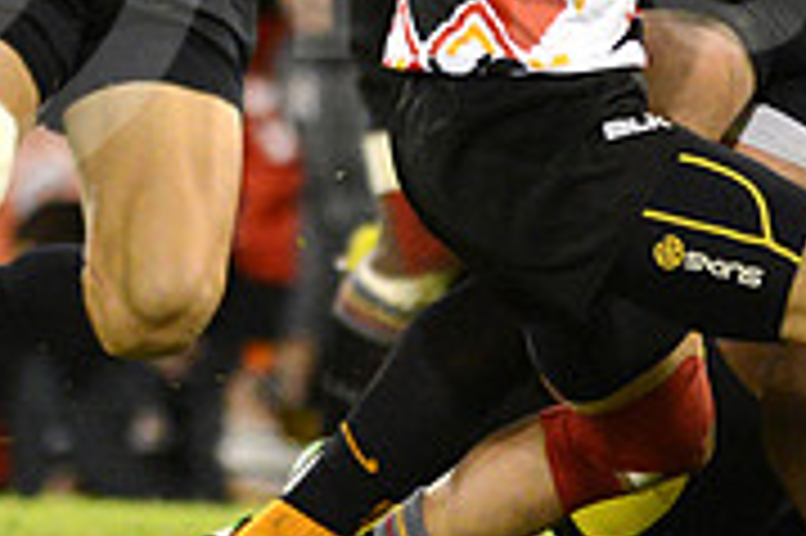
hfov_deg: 2.1
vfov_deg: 1.4
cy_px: -97
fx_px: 21786
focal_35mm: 974
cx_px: 657
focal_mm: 300
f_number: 2.8
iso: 3200
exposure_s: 1/800
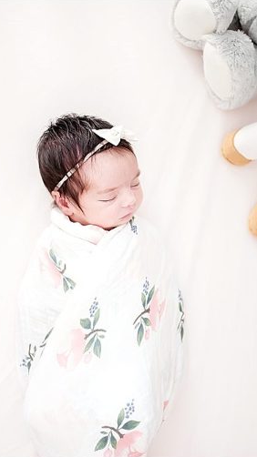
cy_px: 229
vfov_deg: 37.2
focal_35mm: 56
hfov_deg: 21.3
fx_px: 679
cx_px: 74
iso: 1250
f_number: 3.2
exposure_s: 1/160
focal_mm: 35
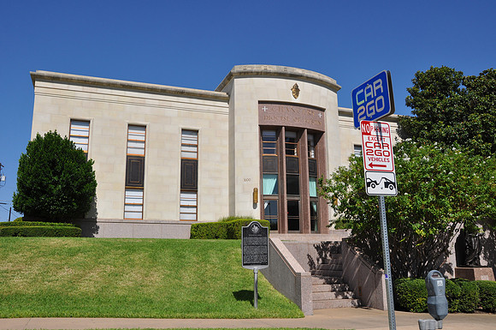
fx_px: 433
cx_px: 248
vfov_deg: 41.6
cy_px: 165
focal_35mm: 32
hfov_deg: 59.6
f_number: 9
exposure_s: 1/320
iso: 200
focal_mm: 21
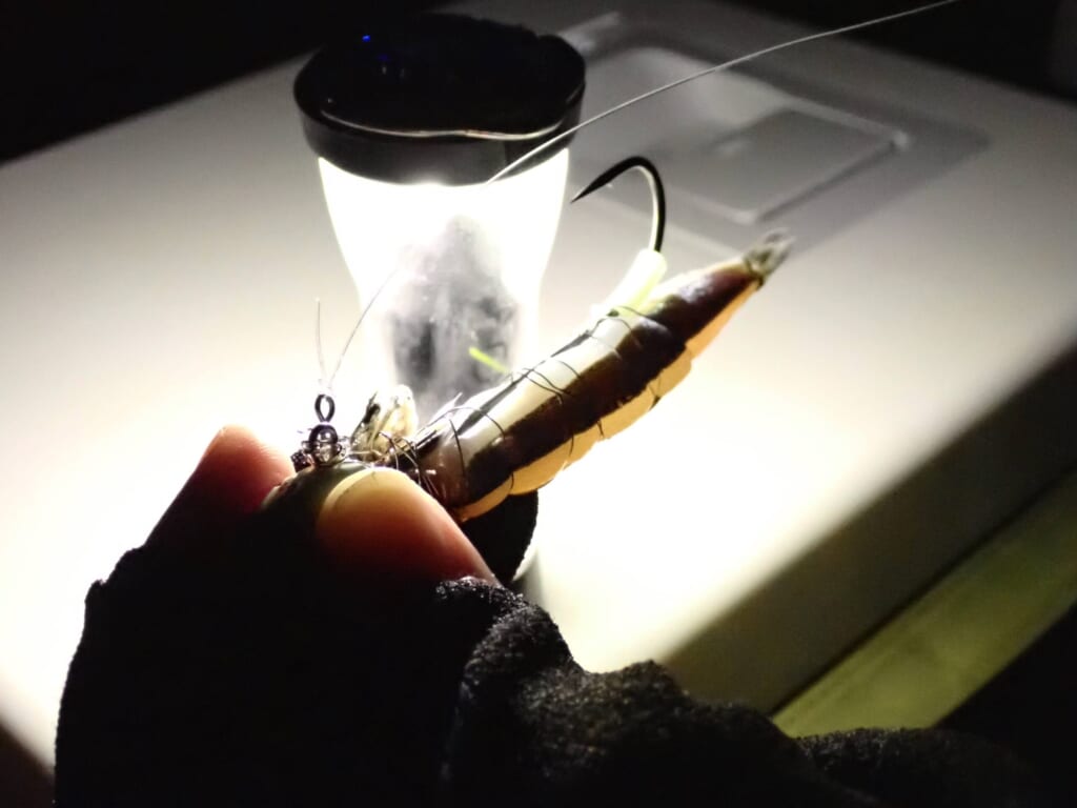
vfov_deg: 27.0
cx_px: 538
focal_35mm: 54
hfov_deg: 35.5
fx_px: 1680
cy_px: 404
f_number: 3.3
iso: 5000
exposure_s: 1/1000
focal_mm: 9.65
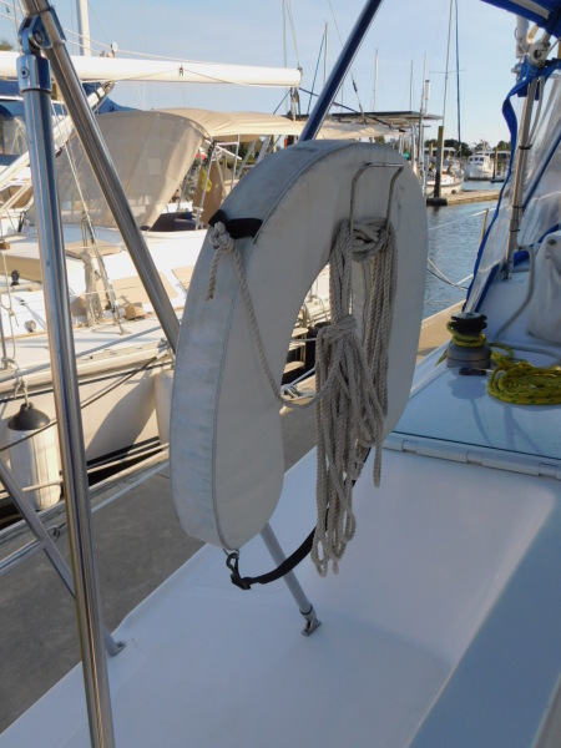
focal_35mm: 30
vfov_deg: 60.0
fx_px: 648
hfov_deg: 46.8
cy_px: 374
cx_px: 280
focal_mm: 5.3
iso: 125
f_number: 3.2
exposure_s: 1/1000
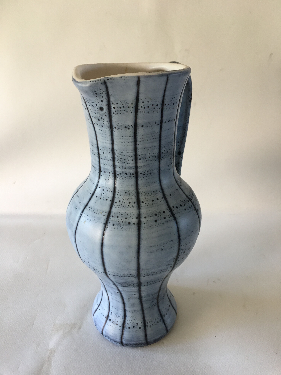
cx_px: 140
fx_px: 314
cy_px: 188
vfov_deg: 61.7
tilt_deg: -23.6
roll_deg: +0.7
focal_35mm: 29
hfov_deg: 48.2
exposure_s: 1/17
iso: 40
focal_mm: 4.15
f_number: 2.2
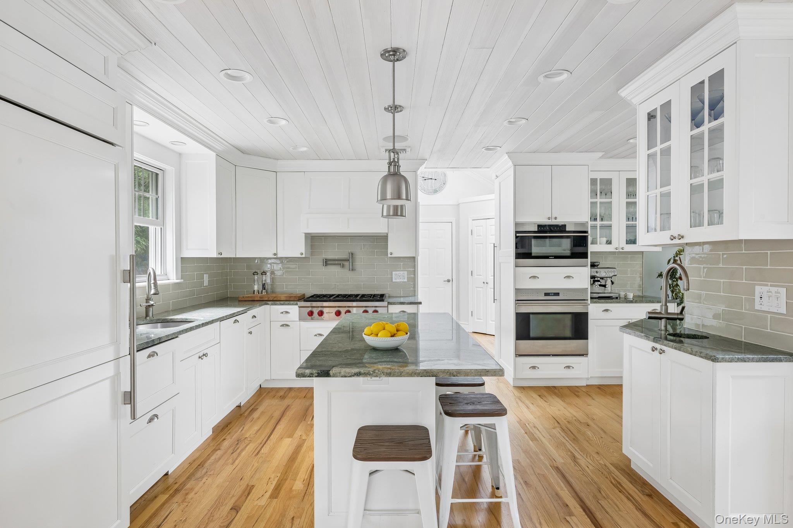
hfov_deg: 85.4
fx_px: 429
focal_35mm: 20
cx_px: 396
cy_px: 264
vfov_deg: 63.2
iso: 250
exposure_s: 1/8
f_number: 9
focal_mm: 19.5
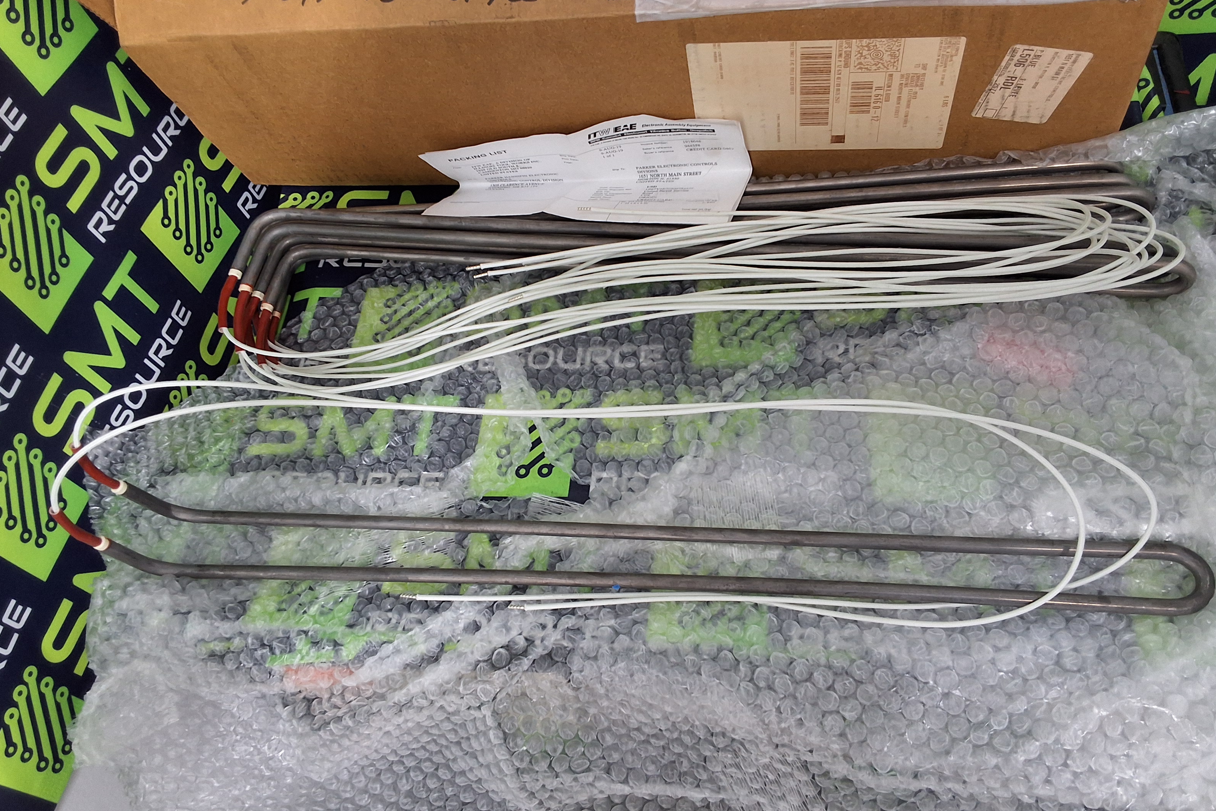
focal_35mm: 30
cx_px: 606
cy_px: 395
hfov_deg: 61.9
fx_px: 1013
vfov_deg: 43.6
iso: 200
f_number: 1.9
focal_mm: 2.91
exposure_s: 1/30
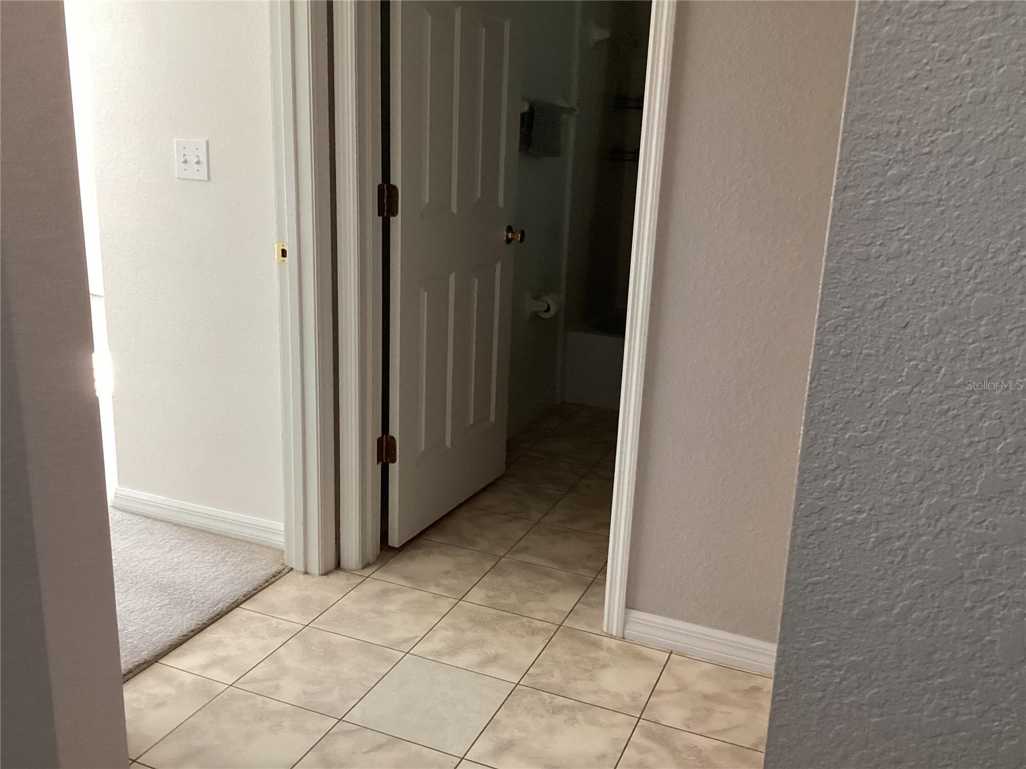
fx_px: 919
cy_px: 384
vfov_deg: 45.4
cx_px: 513
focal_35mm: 31
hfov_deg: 58.4
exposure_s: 1/60
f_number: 2.4
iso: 160
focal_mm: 3.3
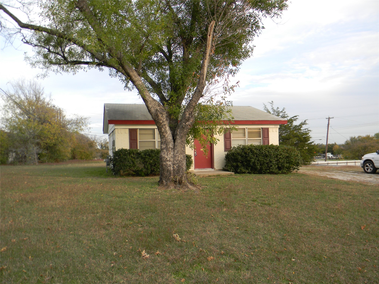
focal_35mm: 28
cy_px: 142
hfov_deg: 63.4
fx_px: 307
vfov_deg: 49.7
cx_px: 190
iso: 80
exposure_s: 1/117
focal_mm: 5
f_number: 3.5
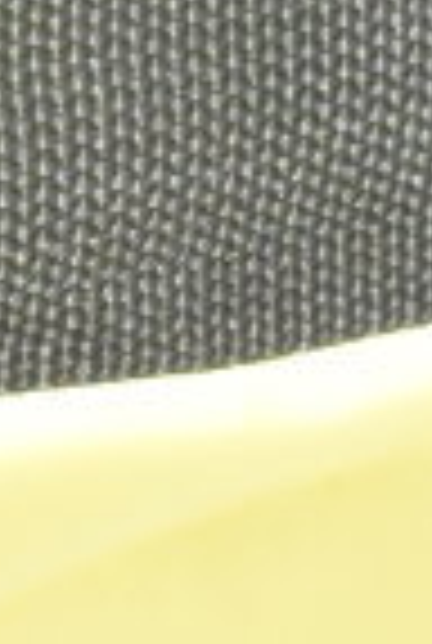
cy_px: 390
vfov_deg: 5.9
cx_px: -688
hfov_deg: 3.9
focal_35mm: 351
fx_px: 6289
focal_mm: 55
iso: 6400
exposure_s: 1/1600
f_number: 20
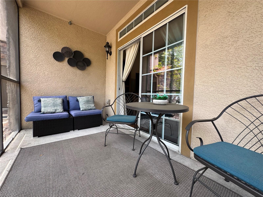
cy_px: 98
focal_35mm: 14
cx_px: 132
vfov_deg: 85.7
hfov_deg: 102.1
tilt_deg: -3.1
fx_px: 106
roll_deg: -1.5
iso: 50
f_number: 2.2
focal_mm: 2.22
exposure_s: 1/99
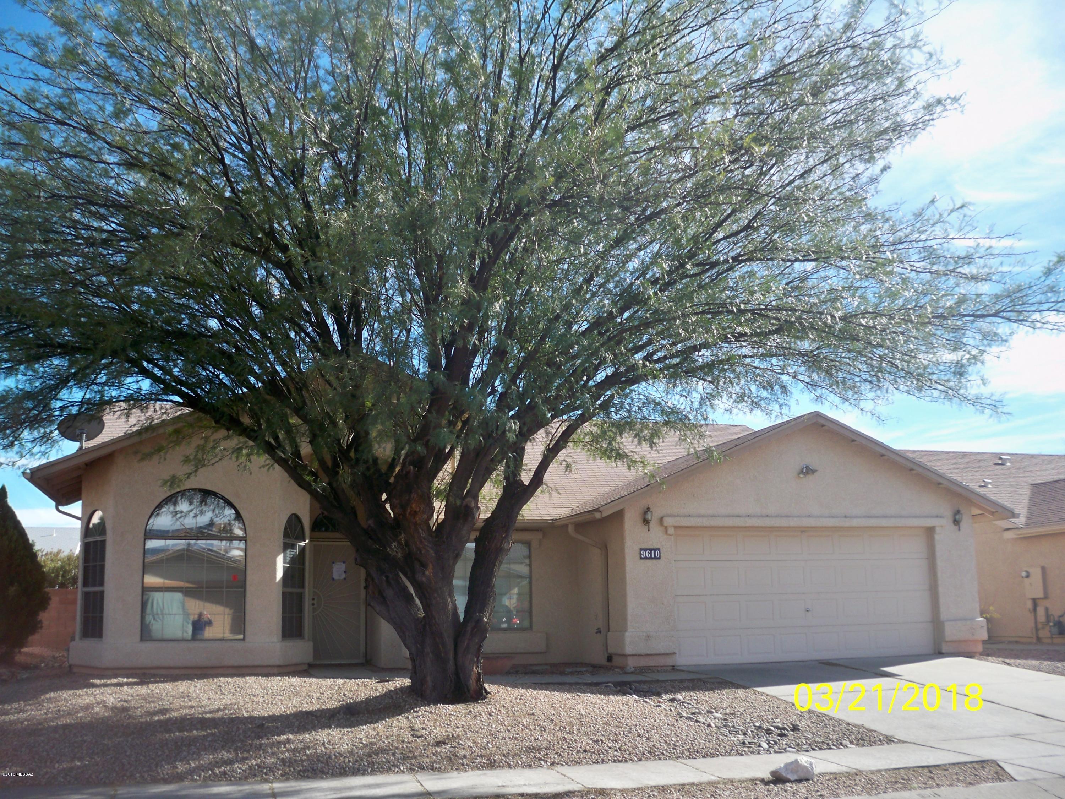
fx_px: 1077
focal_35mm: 35
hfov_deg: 52.6
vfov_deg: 40.7
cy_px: 400
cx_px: 532
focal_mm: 6.3
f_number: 3.1
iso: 80
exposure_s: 1/400
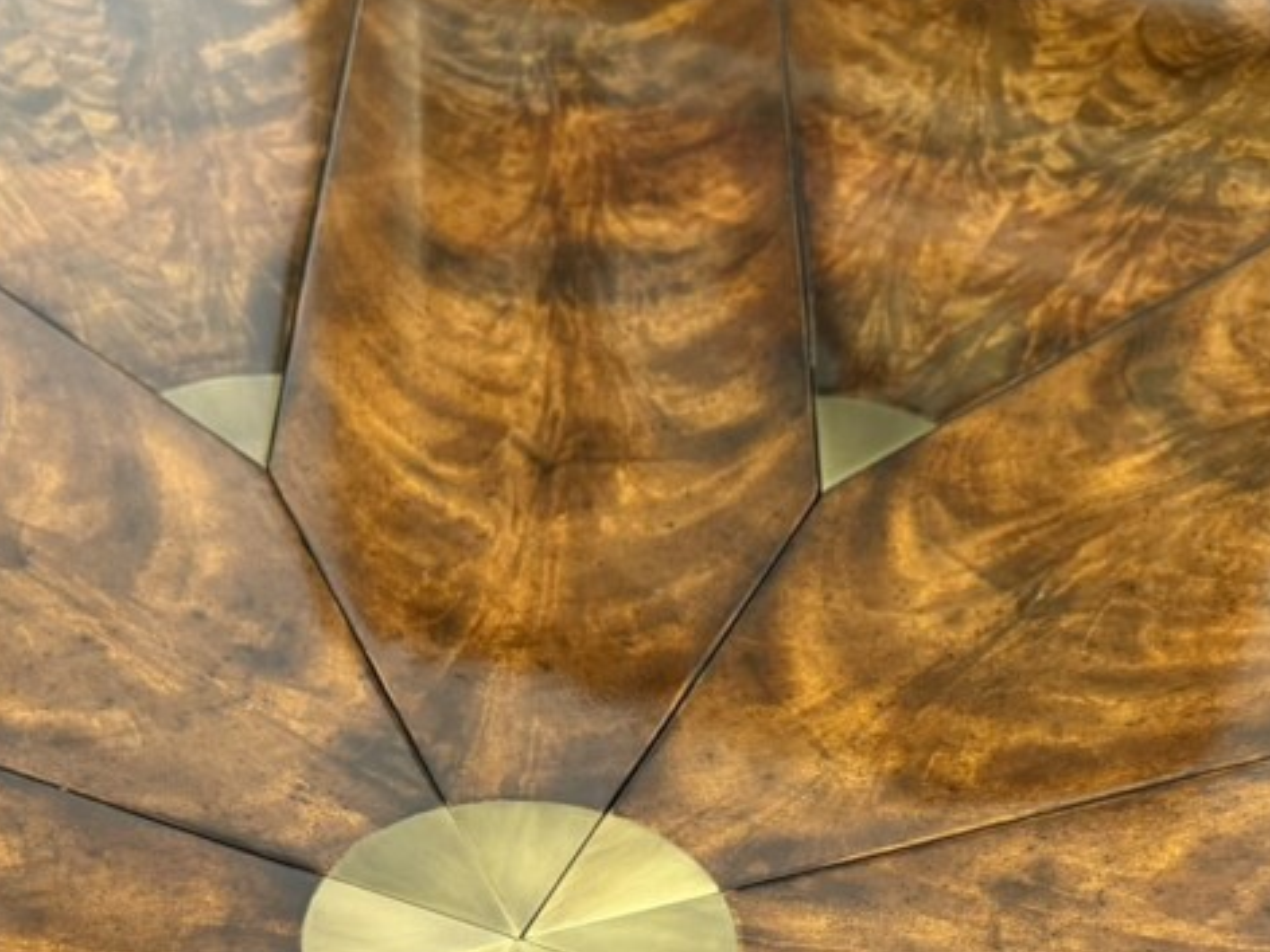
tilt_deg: -48.9
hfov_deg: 31.6
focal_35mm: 61
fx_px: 2238
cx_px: 544
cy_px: 1154
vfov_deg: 22.1
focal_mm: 6.76
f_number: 1.78
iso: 320
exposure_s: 1/50
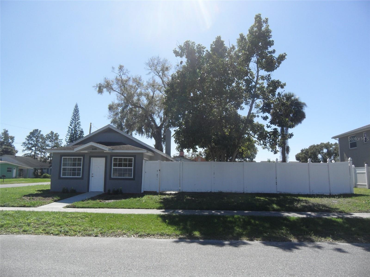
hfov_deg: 71.6
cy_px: 138
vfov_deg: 56.8
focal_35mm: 24
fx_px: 257
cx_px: 185
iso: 80
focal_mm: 4.3
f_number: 4
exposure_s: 1/750
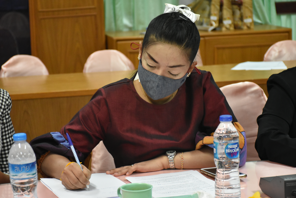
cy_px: 99
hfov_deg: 19.5
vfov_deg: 13.0
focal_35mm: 105
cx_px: 148
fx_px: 863
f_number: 5
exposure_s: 1/160
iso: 3200
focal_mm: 70
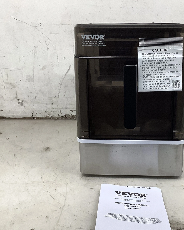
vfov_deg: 39.5
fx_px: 320
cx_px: 129
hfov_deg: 31.7
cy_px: 131
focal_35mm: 47
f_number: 2.4
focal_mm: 3.3
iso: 80
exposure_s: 1/120
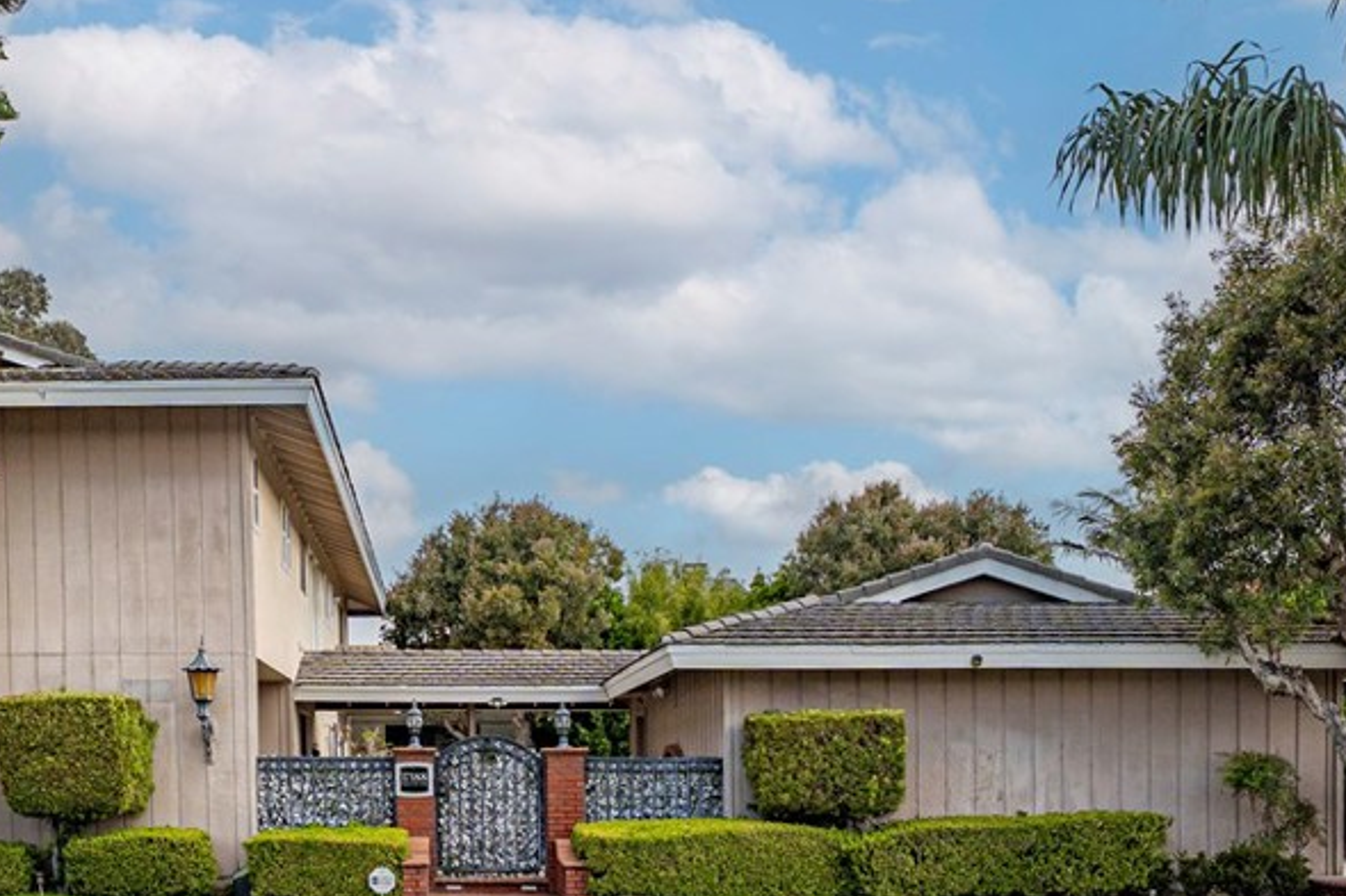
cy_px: 539
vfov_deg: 39.8
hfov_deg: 54.7
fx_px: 1233
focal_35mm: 33
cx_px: 349
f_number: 5.6
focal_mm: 13
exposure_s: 1/1000
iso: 250
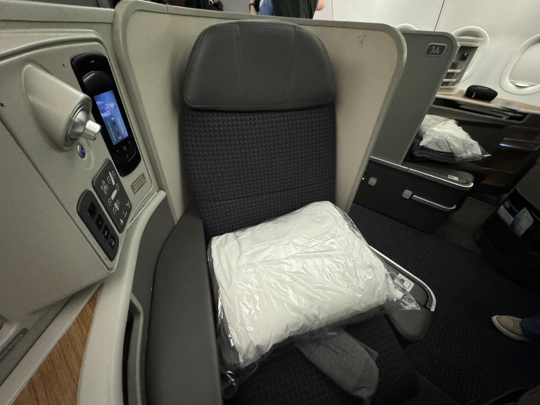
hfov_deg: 102.1
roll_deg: -1.0
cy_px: 202
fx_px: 218
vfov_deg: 85.7
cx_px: 270
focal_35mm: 14
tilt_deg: -39.5
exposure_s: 1/57
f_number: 2.2
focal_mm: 2.22
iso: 1000
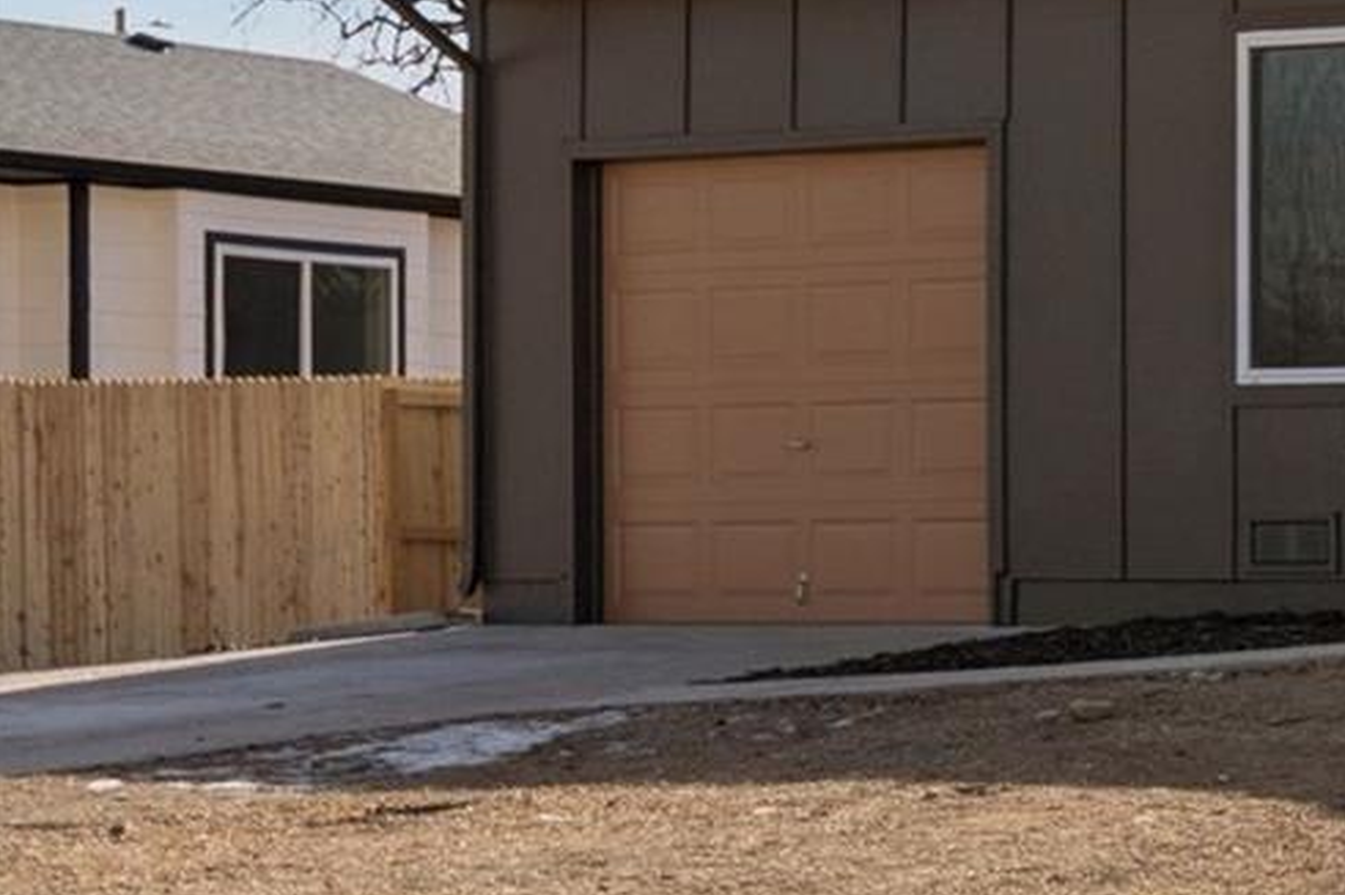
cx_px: 2185
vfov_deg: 10.1
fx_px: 5003
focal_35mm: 134
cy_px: -38
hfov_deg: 14.1
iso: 400
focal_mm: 41
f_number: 9
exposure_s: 1/800
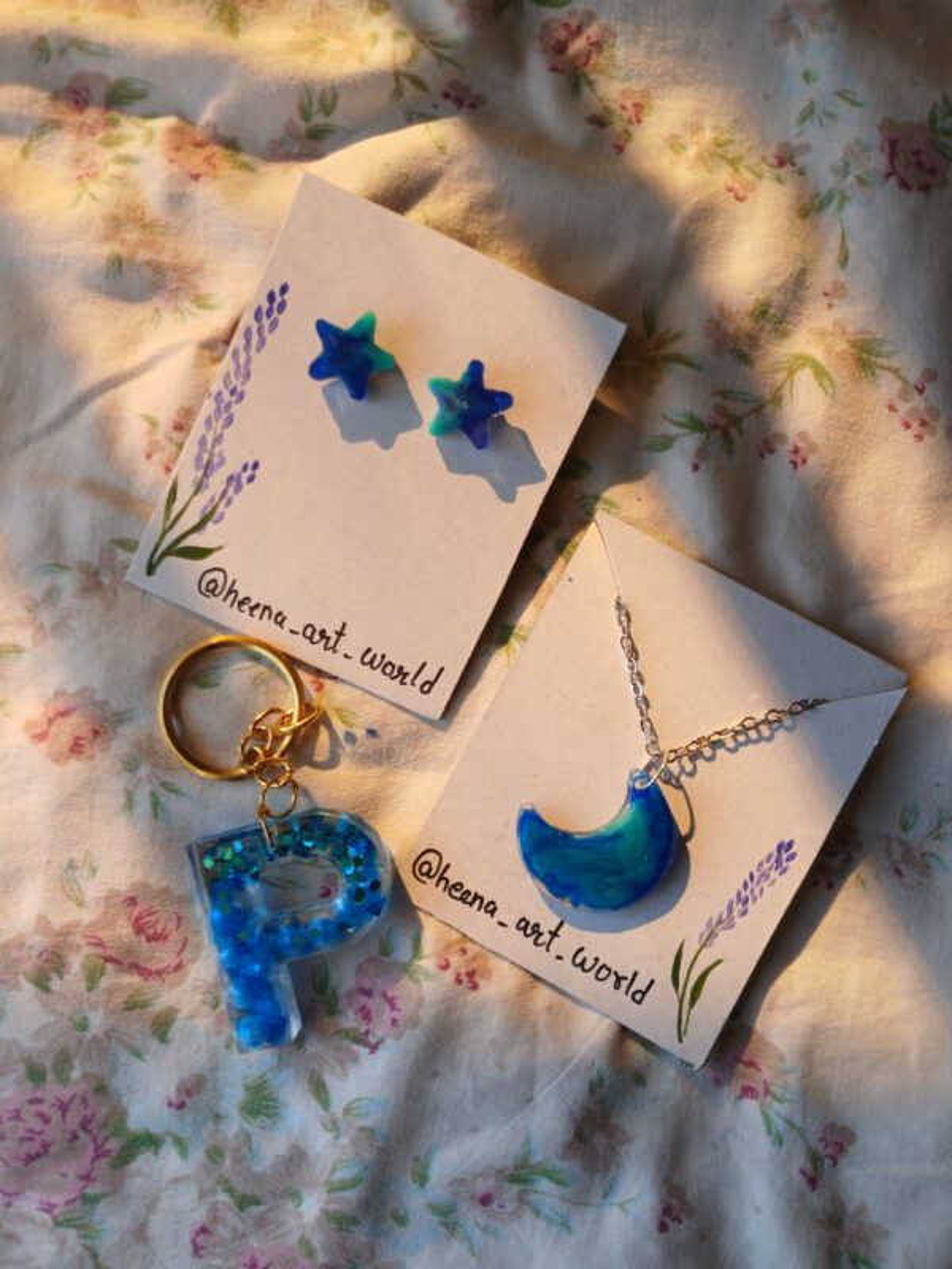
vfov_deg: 67.3
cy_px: 634
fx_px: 953
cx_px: 476
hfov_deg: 53.1
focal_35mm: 26
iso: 25
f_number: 1.8
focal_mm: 3.98
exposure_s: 1/100
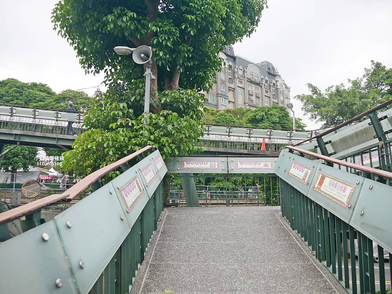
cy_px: 147
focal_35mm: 28
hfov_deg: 63.4
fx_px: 317
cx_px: 196
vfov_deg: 49.8
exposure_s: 1/500
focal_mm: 14
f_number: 4
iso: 200
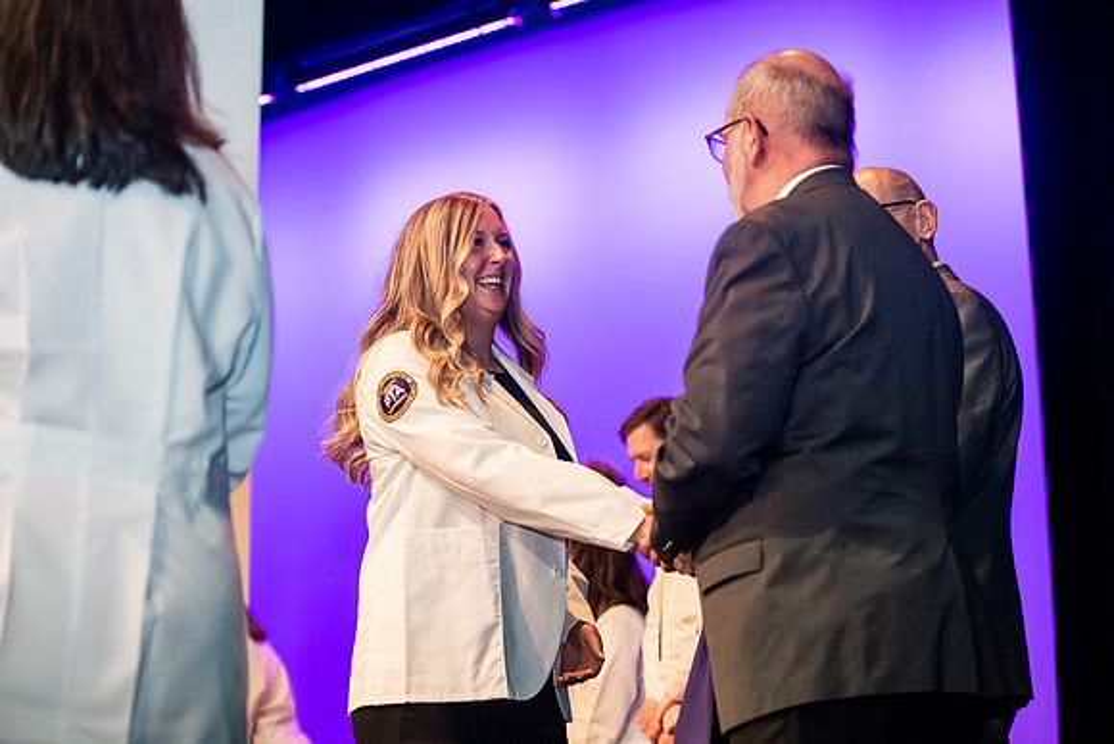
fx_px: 2167
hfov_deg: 28.8
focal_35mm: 70
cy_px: 372
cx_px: 557
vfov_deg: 19.5
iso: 3200
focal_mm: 70
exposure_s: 1/200
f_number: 3.5
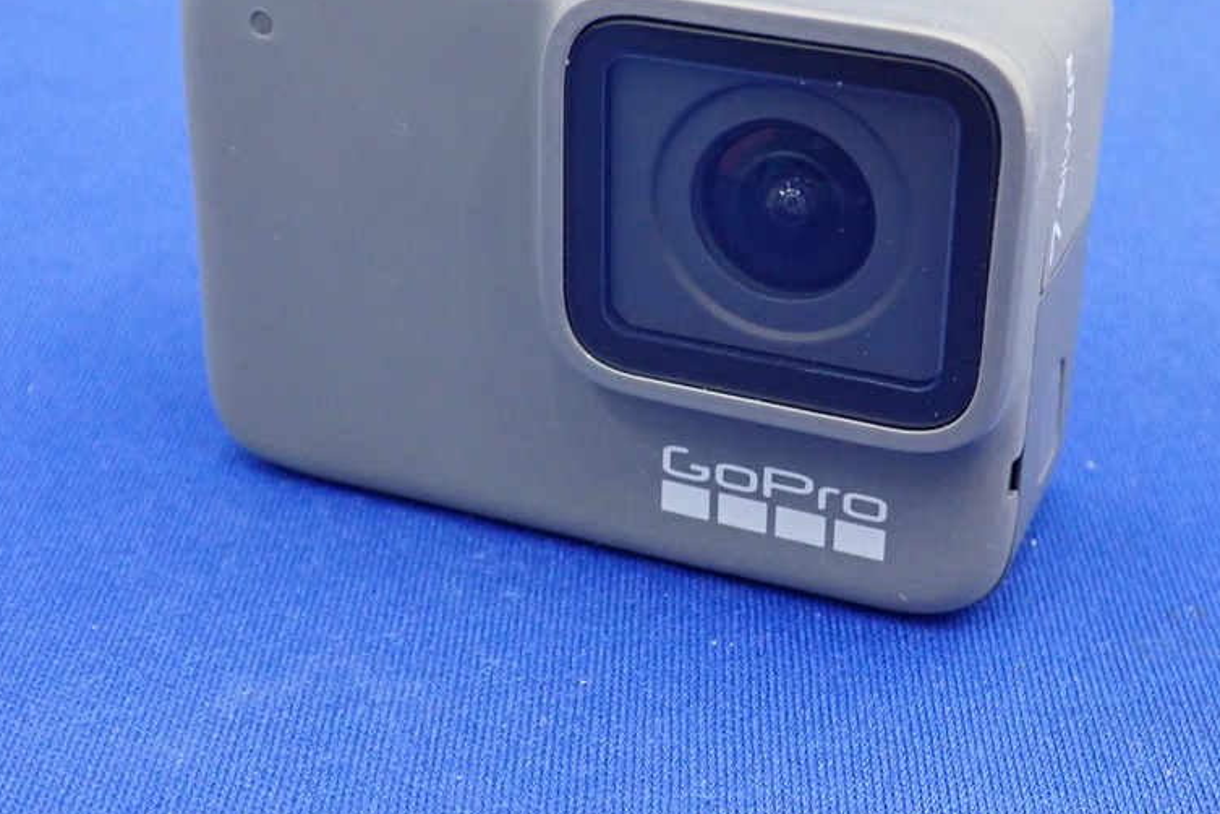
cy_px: 269
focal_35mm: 63
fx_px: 2135
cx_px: 676
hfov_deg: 31.9
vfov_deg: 21.5
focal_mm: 6.83
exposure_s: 1/40
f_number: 2.7
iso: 640
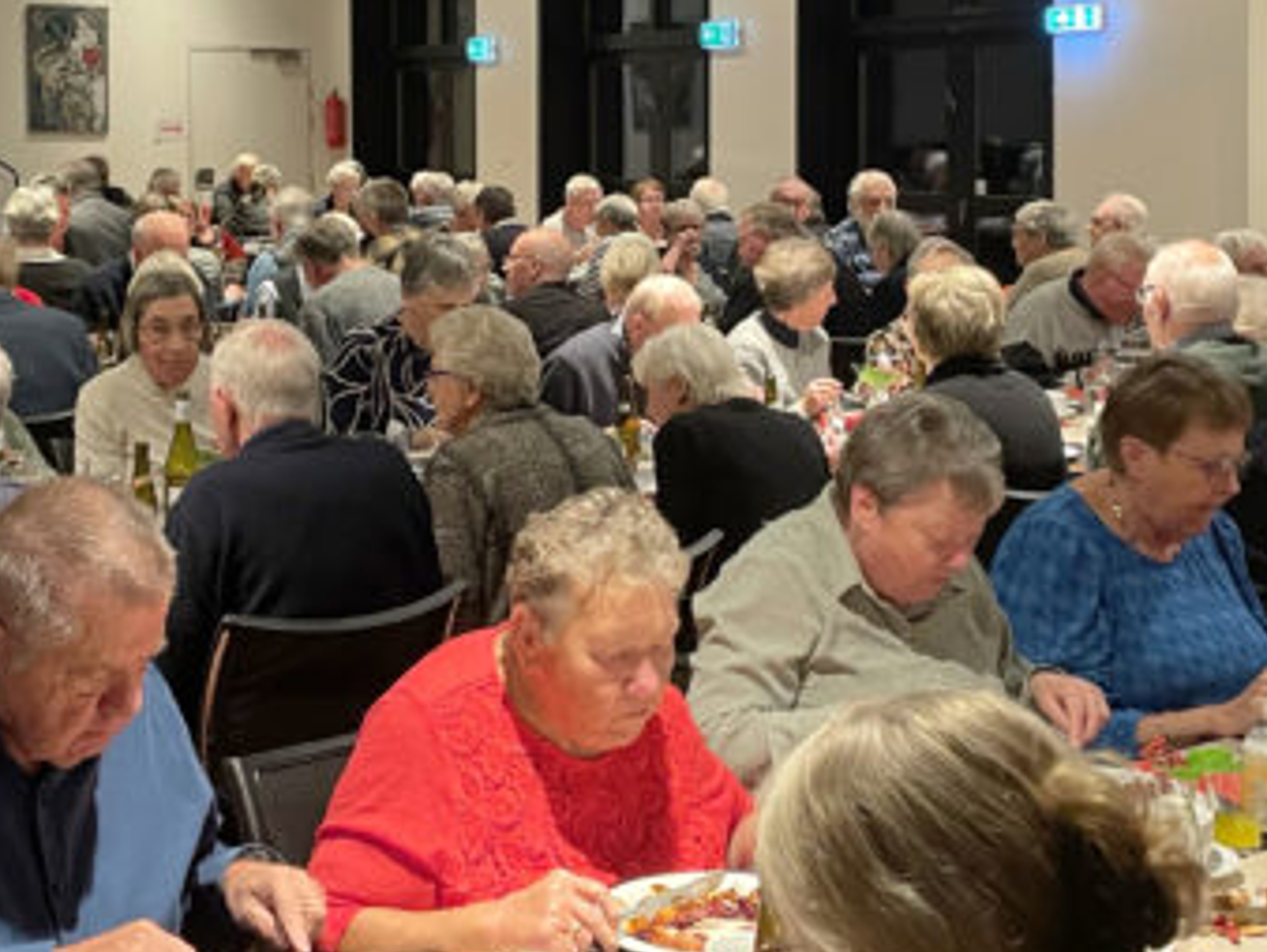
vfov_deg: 24.5
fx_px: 2161
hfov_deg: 32.6
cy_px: 225
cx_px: 521
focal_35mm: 59
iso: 320
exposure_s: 1/33
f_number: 1.6
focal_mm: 4.2
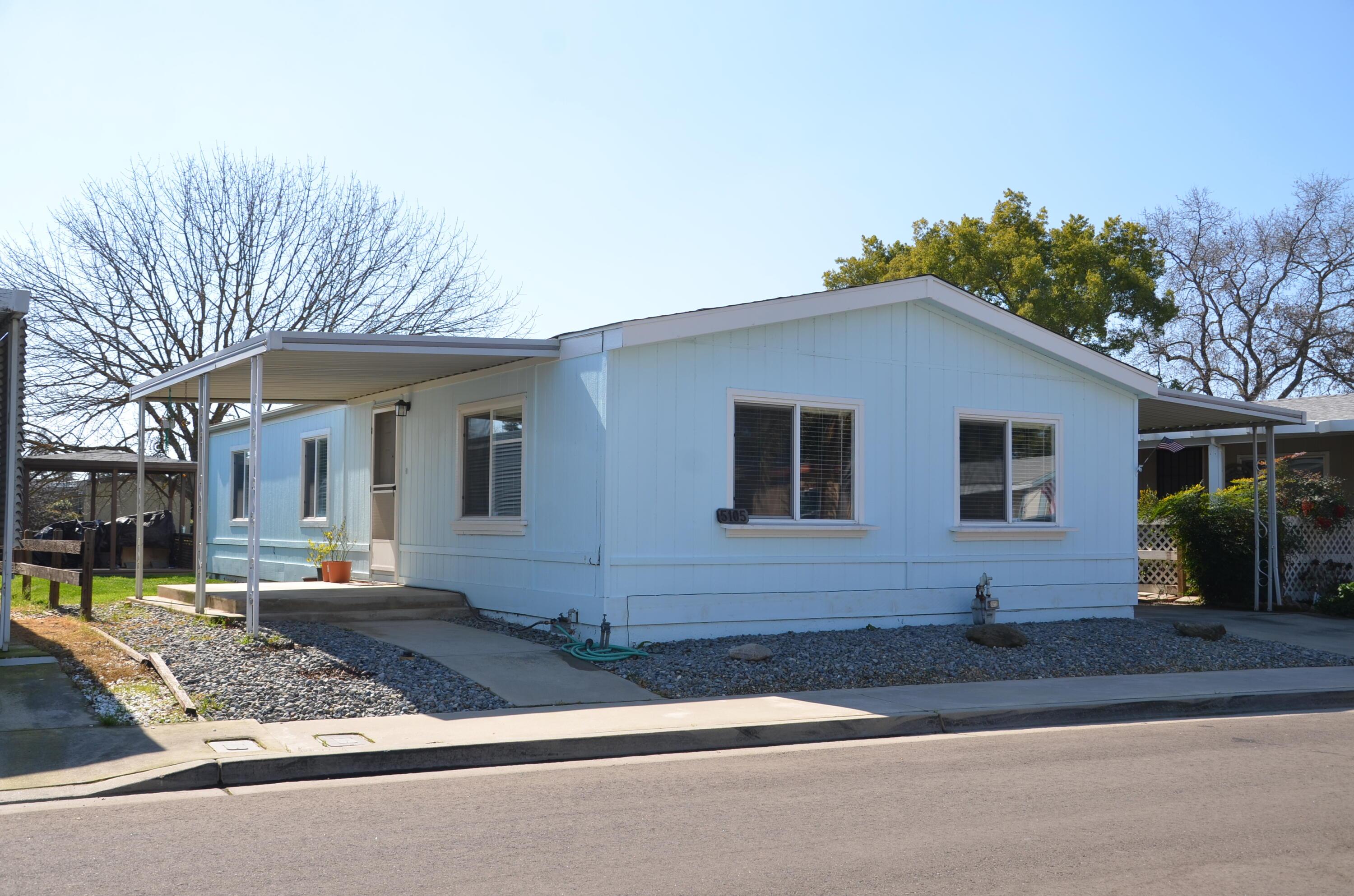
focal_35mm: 36
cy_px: 448
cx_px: 677
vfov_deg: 36.7
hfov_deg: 53.2
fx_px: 1351
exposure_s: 1/250
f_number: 8
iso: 100
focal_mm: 24
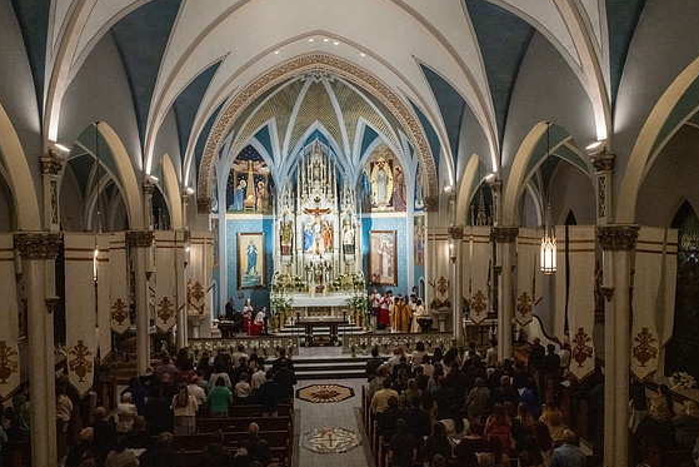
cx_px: 340
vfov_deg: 46.4
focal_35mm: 28
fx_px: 544
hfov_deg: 65.4
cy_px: 237
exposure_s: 1/60
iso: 5000
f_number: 16
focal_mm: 27
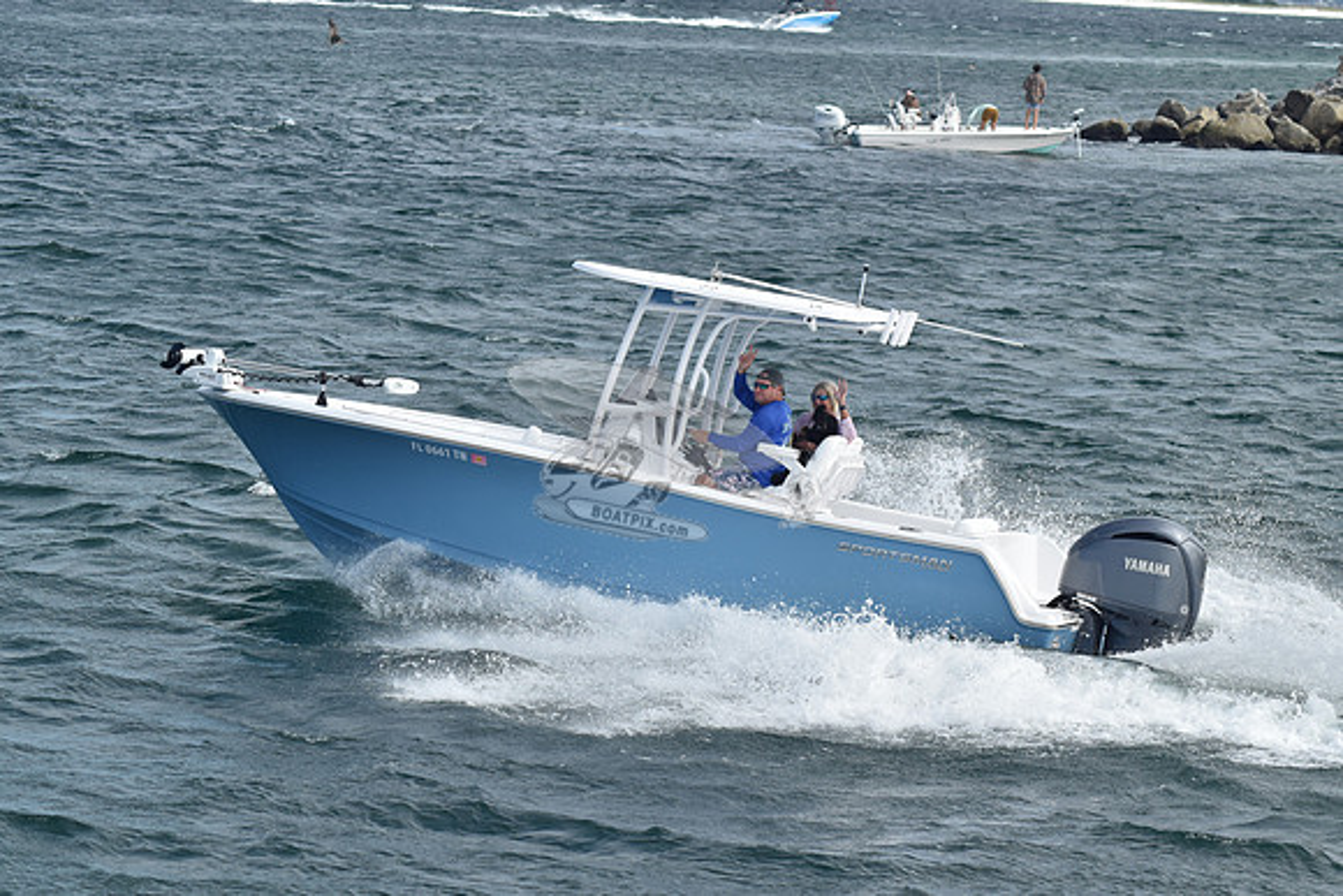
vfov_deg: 9.3
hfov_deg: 14.0
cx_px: 672
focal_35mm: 147
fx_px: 5485
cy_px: 448
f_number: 9.5
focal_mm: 98
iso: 400
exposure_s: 1/1000
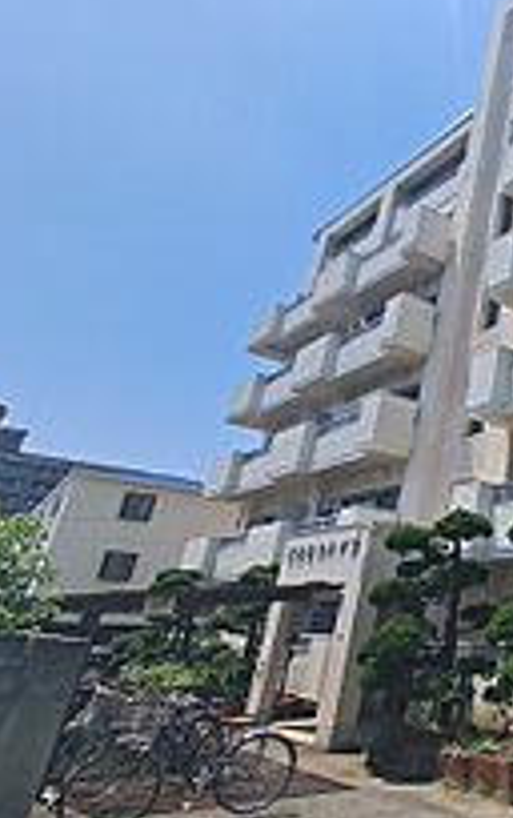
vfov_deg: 68.2
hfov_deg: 32.2
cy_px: 377
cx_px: 697
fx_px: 602
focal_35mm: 27
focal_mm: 1.74
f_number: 2.2
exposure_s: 1/1835
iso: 50
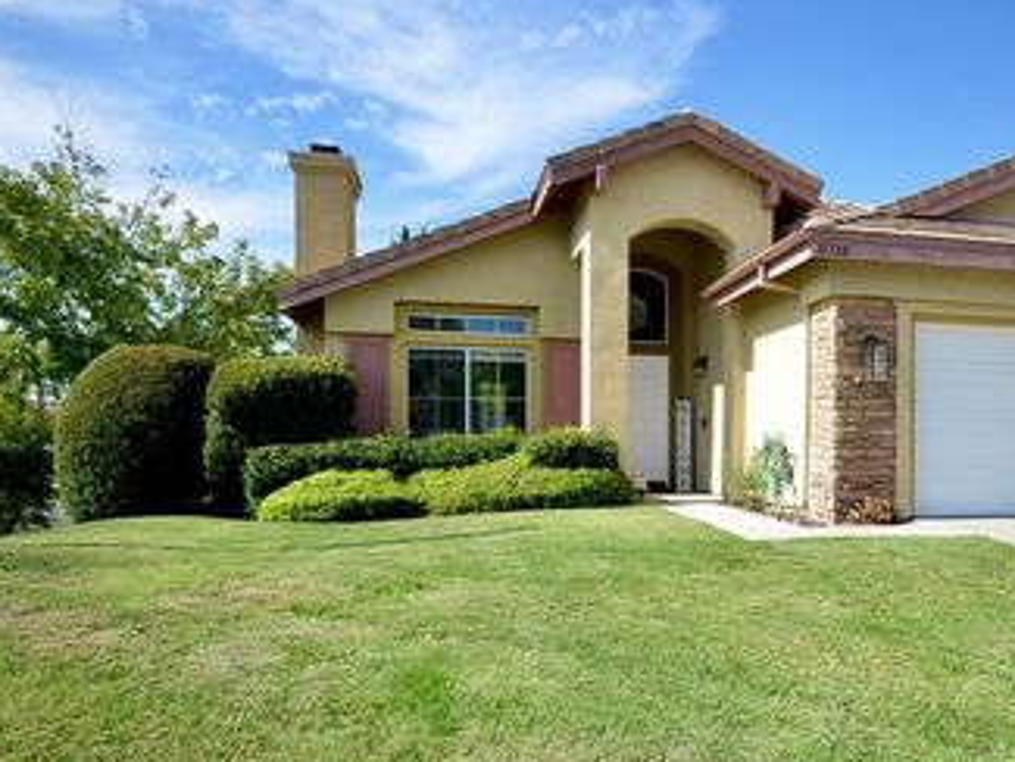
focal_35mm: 31
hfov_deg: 57.1
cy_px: 464
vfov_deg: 45.2
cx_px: 675
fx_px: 909
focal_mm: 14
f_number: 8
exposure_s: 1/250
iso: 125
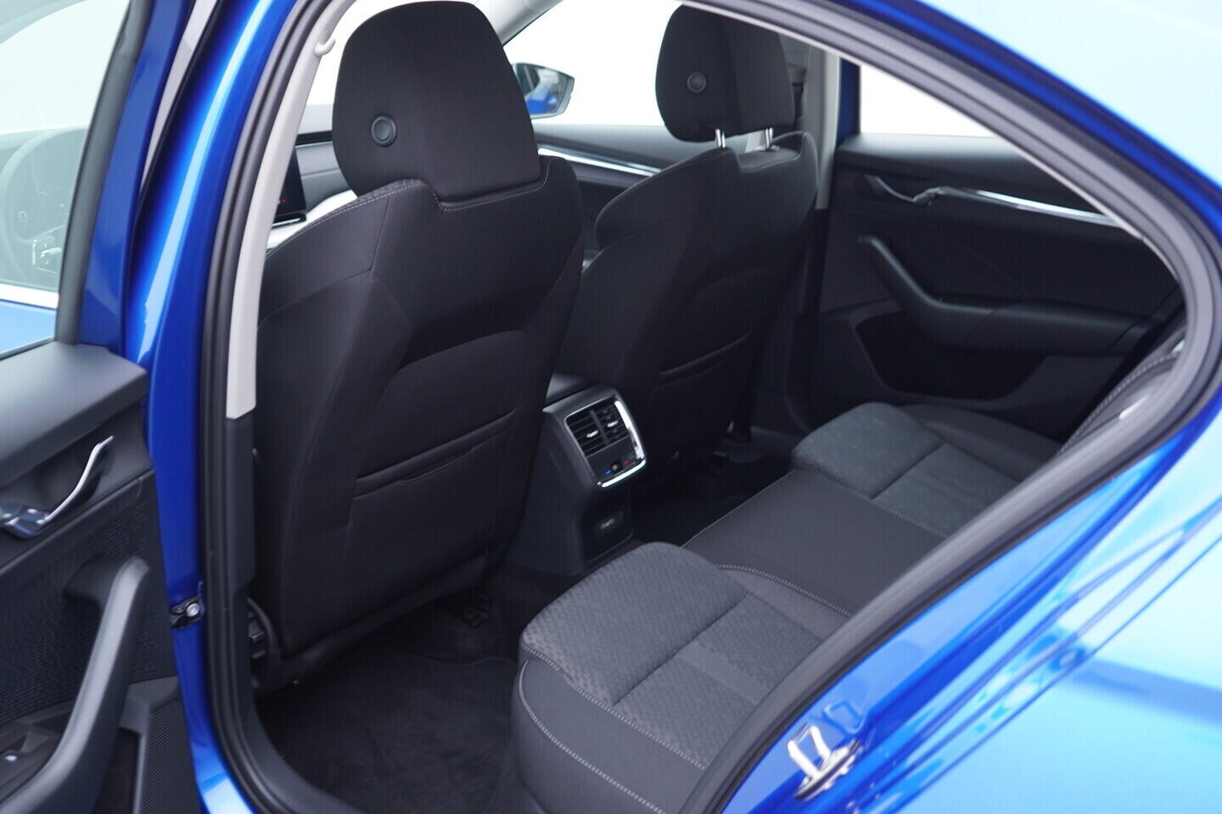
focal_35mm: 36
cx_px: 611
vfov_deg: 36.9
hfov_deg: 53.1
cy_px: 407
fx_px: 1222
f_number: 2.8
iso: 250
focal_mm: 24
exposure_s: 1/40
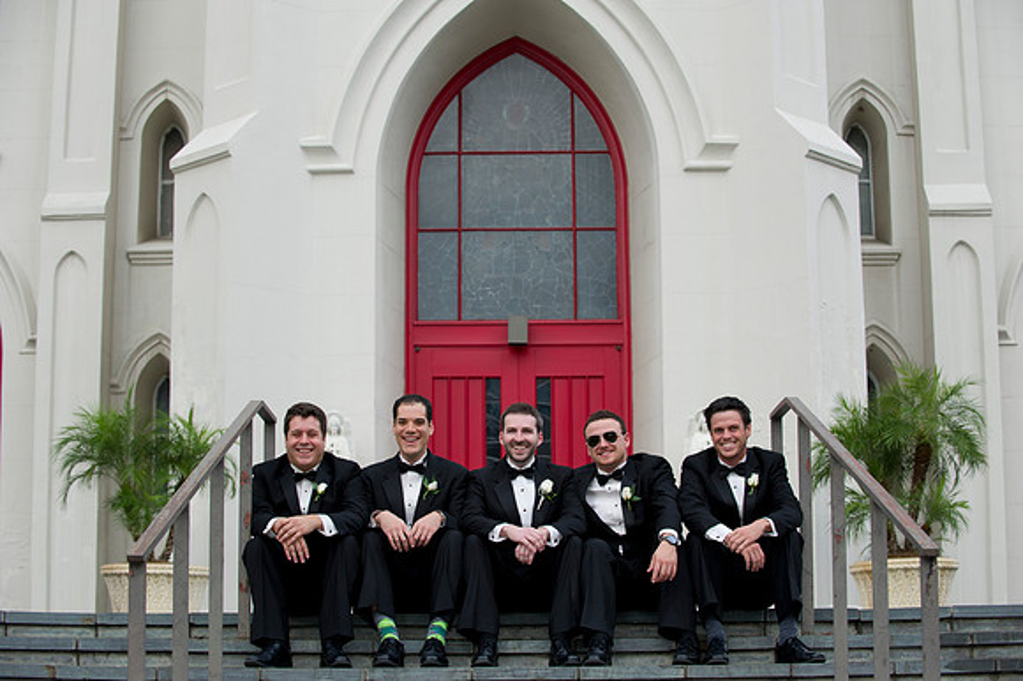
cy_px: 340
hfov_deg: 28.9
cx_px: 512
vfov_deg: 19.4
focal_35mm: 70
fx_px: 1988
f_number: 4
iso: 200
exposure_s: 1/125
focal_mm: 70
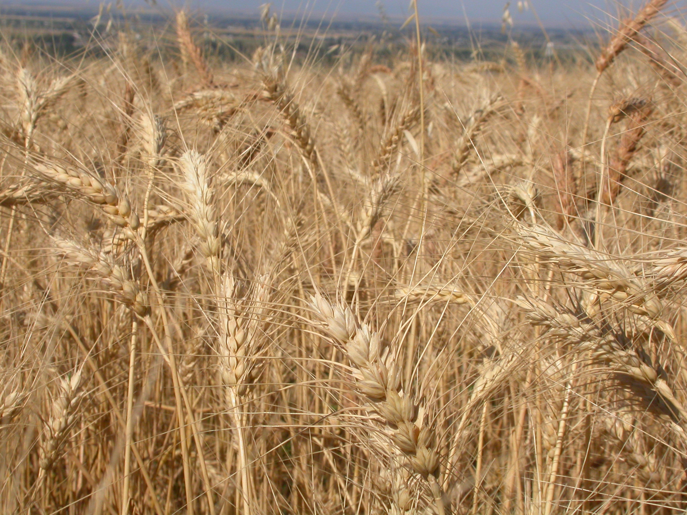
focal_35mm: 78
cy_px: 258
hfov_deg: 25.0
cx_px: 344
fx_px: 1548
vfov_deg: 18.9
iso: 100
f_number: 9.9
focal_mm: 16.2
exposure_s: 1/392
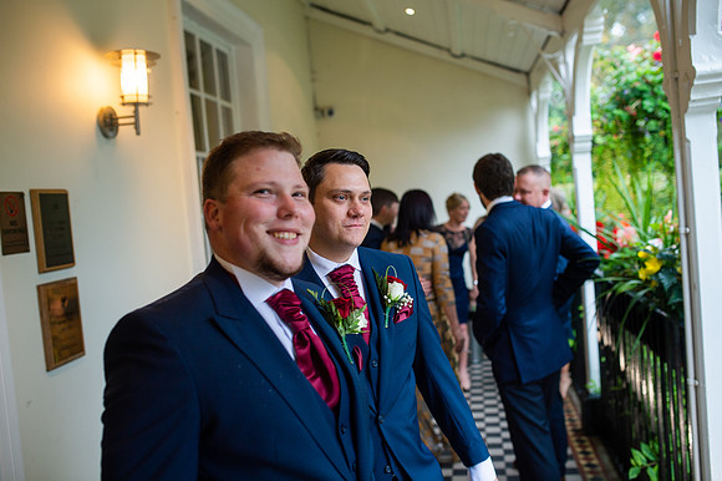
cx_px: 361
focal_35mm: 35
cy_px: 240
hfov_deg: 54.5
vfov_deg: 37.8
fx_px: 702
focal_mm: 35
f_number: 2.8
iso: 125
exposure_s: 1/100
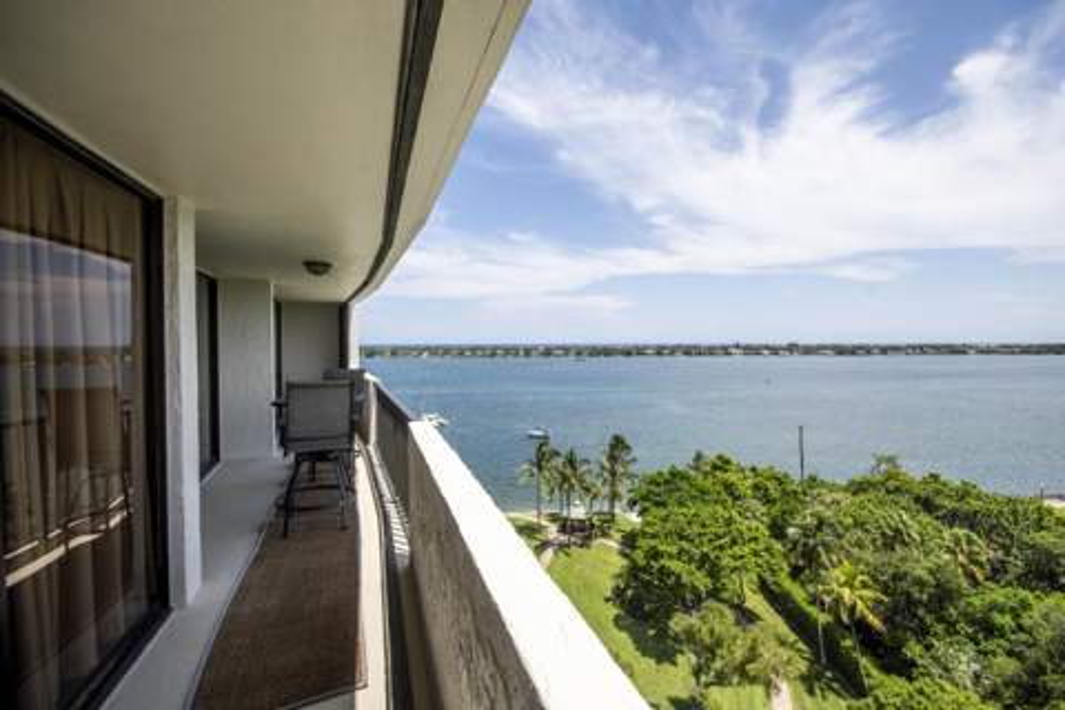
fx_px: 444
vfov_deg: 77.3
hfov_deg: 100.4
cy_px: 355
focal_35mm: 15
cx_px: 532
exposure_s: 1/640
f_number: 8
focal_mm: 10
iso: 100
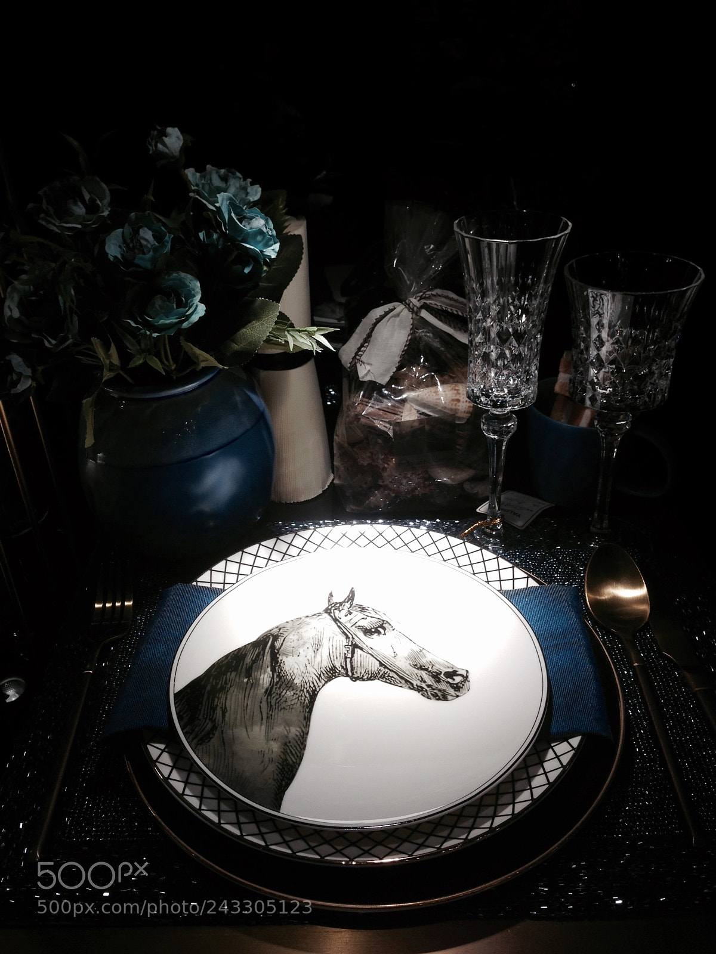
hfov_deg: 42.9
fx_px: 910
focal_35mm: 33
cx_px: 358
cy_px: 477
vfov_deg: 55.4
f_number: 2.4
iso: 50
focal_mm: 4.12
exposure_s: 1/123
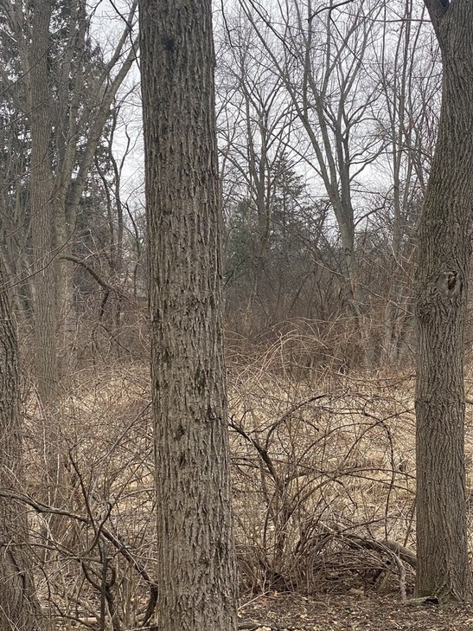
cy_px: 322
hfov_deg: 19.1
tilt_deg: +0.5
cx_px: 267
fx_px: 1402
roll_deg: +1.6
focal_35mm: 77
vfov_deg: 25.3
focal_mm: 6
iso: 20
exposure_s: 1/247
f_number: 2
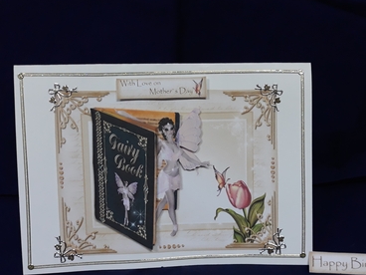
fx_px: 349
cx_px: 200
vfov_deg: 42.8
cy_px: 159
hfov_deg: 55.3
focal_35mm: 33
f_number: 1.9
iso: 200
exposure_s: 1/40
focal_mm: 3.6
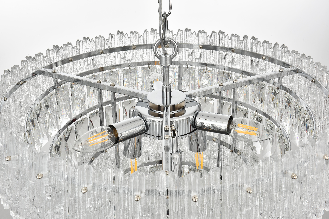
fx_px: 640
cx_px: 164
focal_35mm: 70
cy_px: 110
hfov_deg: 28.8
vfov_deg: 19.5
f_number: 22
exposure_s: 1/100
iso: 100
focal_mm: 70
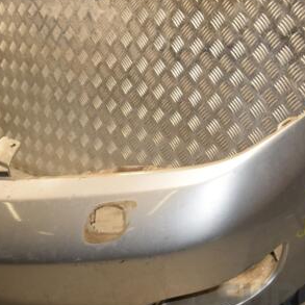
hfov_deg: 31.0
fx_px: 547
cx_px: 200
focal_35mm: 55
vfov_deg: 31.2
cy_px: 160
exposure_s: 1/200
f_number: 9
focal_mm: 21
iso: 800
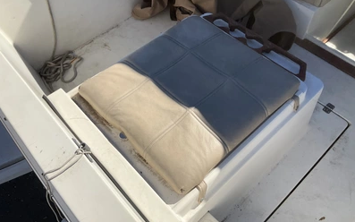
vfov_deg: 40.6
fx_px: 300
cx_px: 177
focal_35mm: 31
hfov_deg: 61.2
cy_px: 109
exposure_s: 1/2227
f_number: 1.8
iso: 25
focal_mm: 3
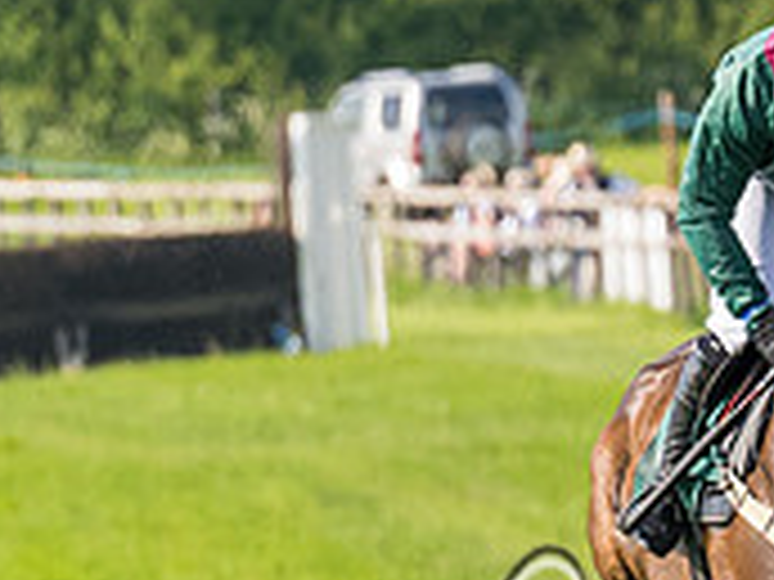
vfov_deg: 0.9
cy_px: 612
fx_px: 36245
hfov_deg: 1.2
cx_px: 1668
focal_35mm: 1621
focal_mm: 180
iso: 500
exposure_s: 1/3200
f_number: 4
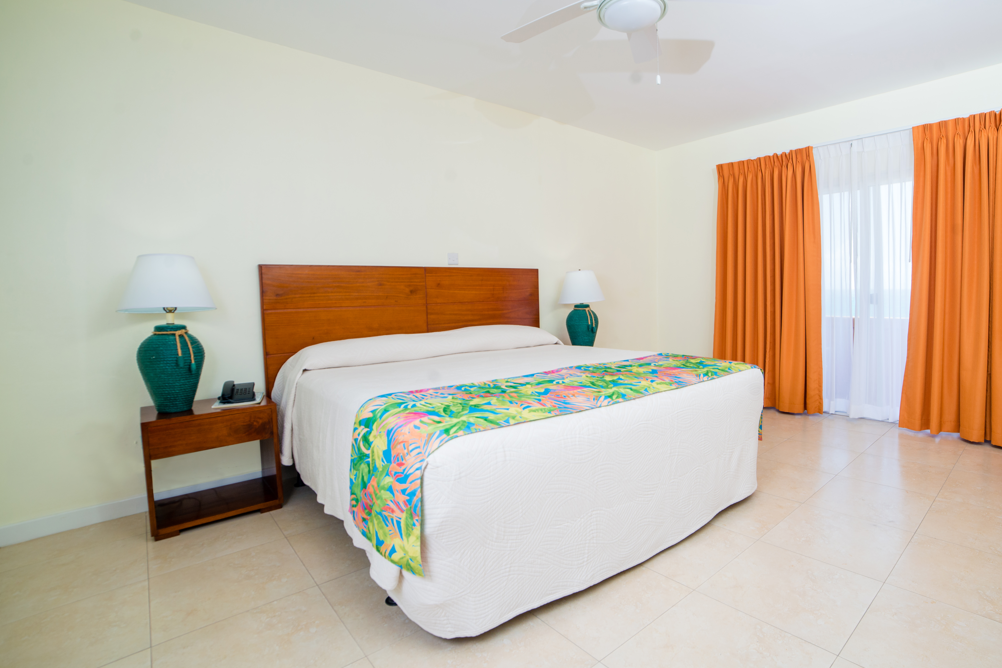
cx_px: 568
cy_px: 318
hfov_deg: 92.7
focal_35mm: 17
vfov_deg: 70.4
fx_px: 473
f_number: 7.1
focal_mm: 14
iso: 250
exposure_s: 1/80
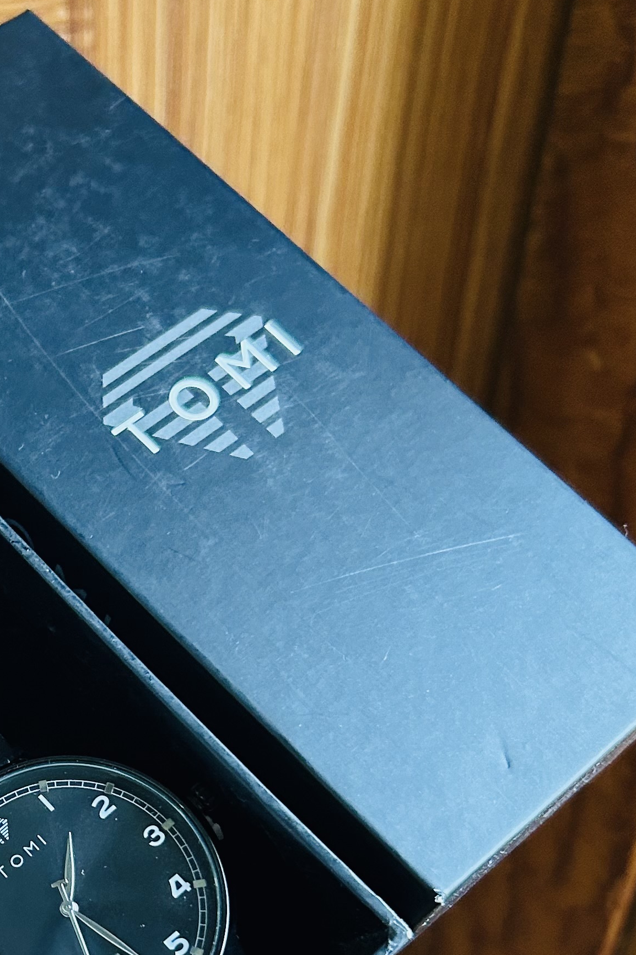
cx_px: -98
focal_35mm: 63
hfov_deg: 20.4
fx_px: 1669
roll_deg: +3.9
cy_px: 734
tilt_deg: -42.7
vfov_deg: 31.2
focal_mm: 5.7
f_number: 1.5
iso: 200
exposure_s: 1/60
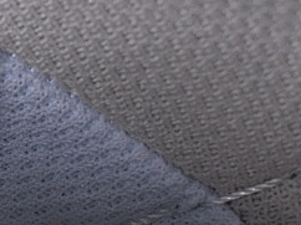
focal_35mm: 322
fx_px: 2797
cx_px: -243
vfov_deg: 4.6
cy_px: 169
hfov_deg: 6.0
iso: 160
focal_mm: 50
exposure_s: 1/80
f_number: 7.1
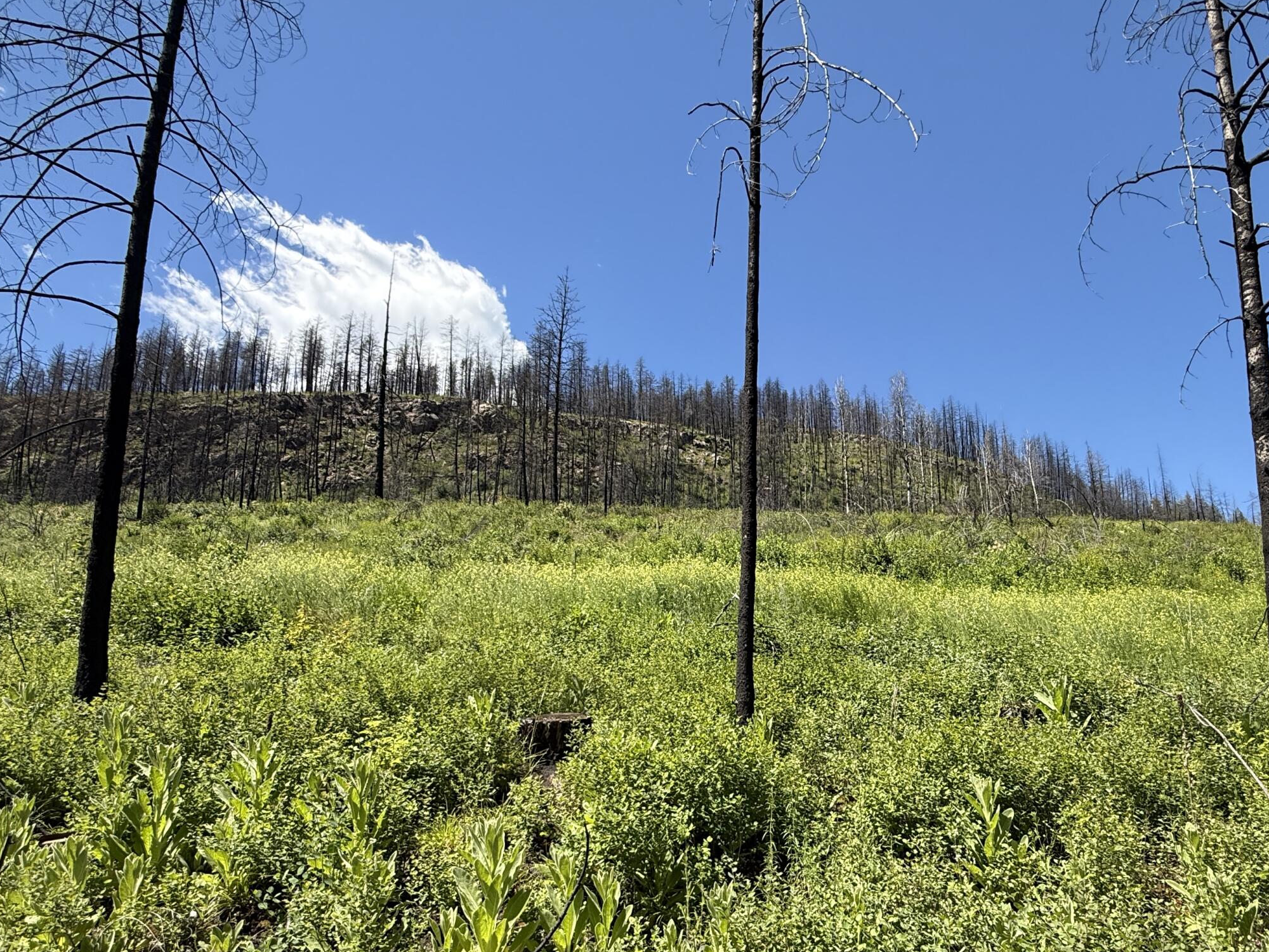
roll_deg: +0.0
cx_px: 723
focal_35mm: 21
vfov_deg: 62.8
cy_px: 580
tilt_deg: +13.8
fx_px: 770
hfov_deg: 78.6
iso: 50
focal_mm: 2.22
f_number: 2.2
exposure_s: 1/1033
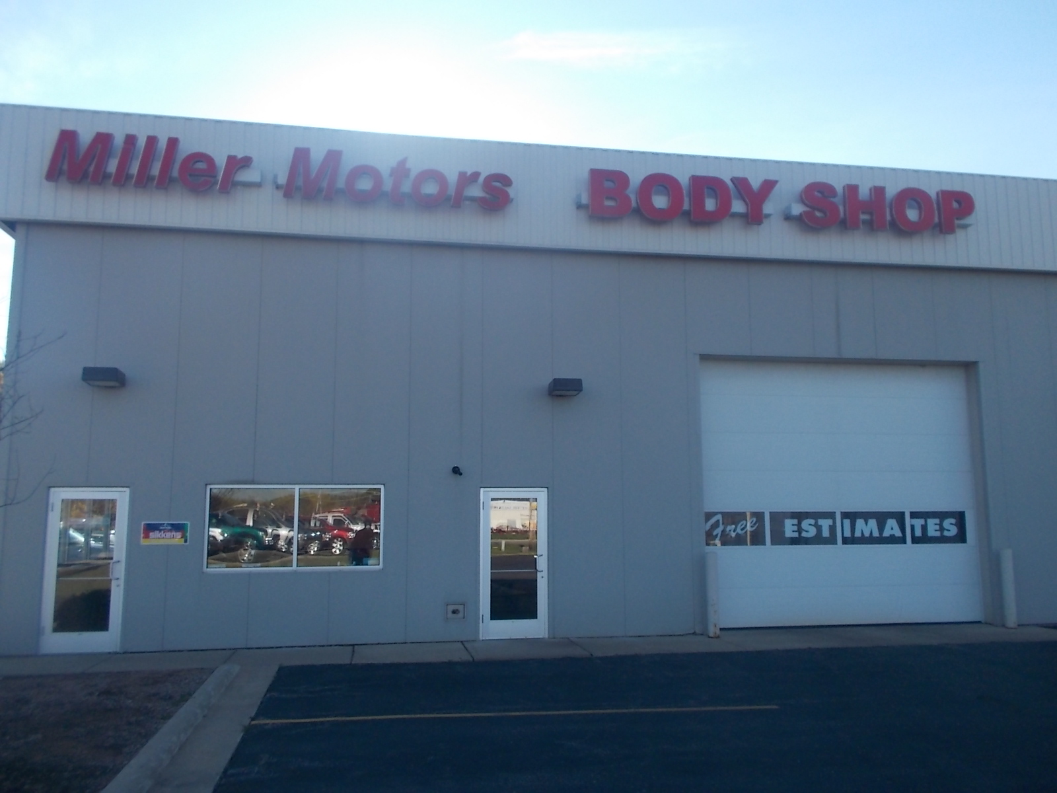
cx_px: 528
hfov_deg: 61.7
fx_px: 886
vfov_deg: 48.2
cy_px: 396
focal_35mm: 29
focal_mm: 4.1
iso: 80
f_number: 3.3
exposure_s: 1/400
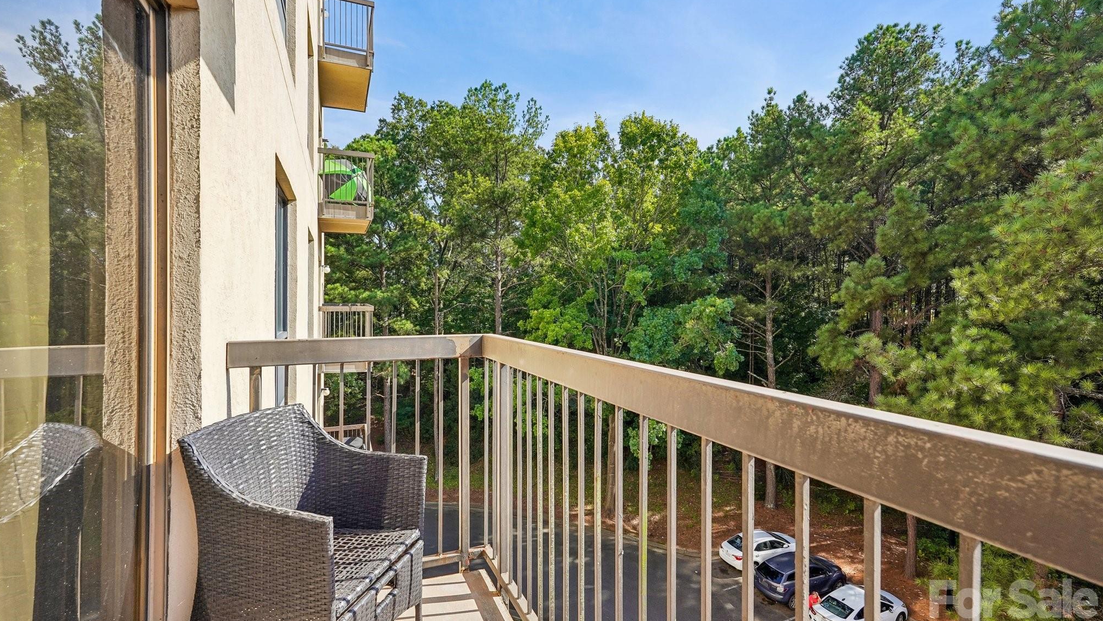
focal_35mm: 18
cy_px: 314
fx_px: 513
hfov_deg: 94.2
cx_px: 544
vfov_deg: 62.4
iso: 400
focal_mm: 16.5
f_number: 8
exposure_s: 1/400
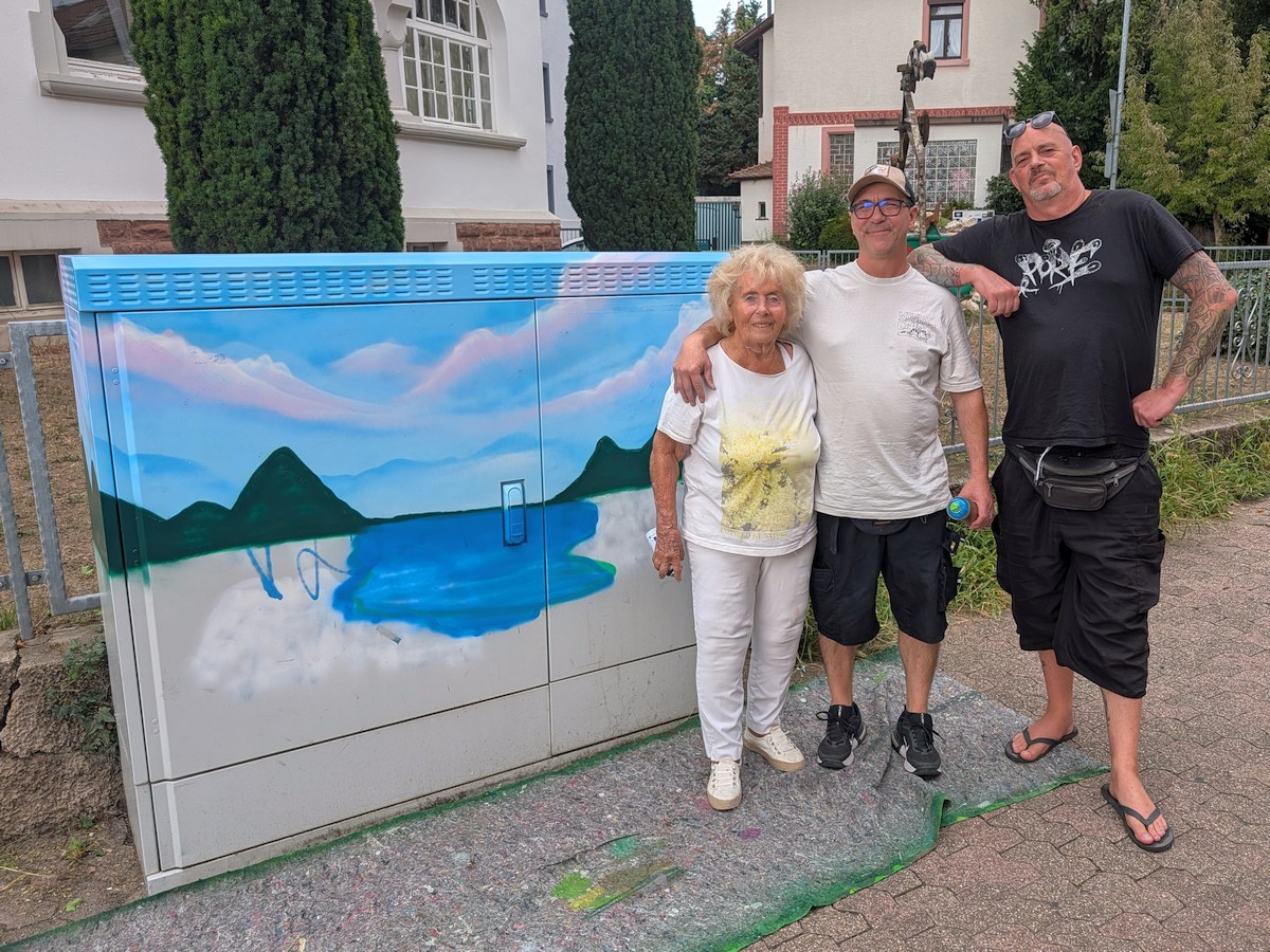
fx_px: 881
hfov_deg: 71.6
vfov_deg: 56.8
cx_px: 635
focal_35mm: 24
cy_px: 476
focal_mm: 6.9
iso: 33
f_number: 1.68
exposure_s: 1/349
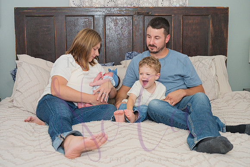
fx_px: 292
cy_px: 84
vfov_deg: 31.9
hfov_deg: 46.4
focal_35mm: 42
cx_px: 125
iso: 800
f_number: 4
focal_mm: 42
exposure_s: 1/320
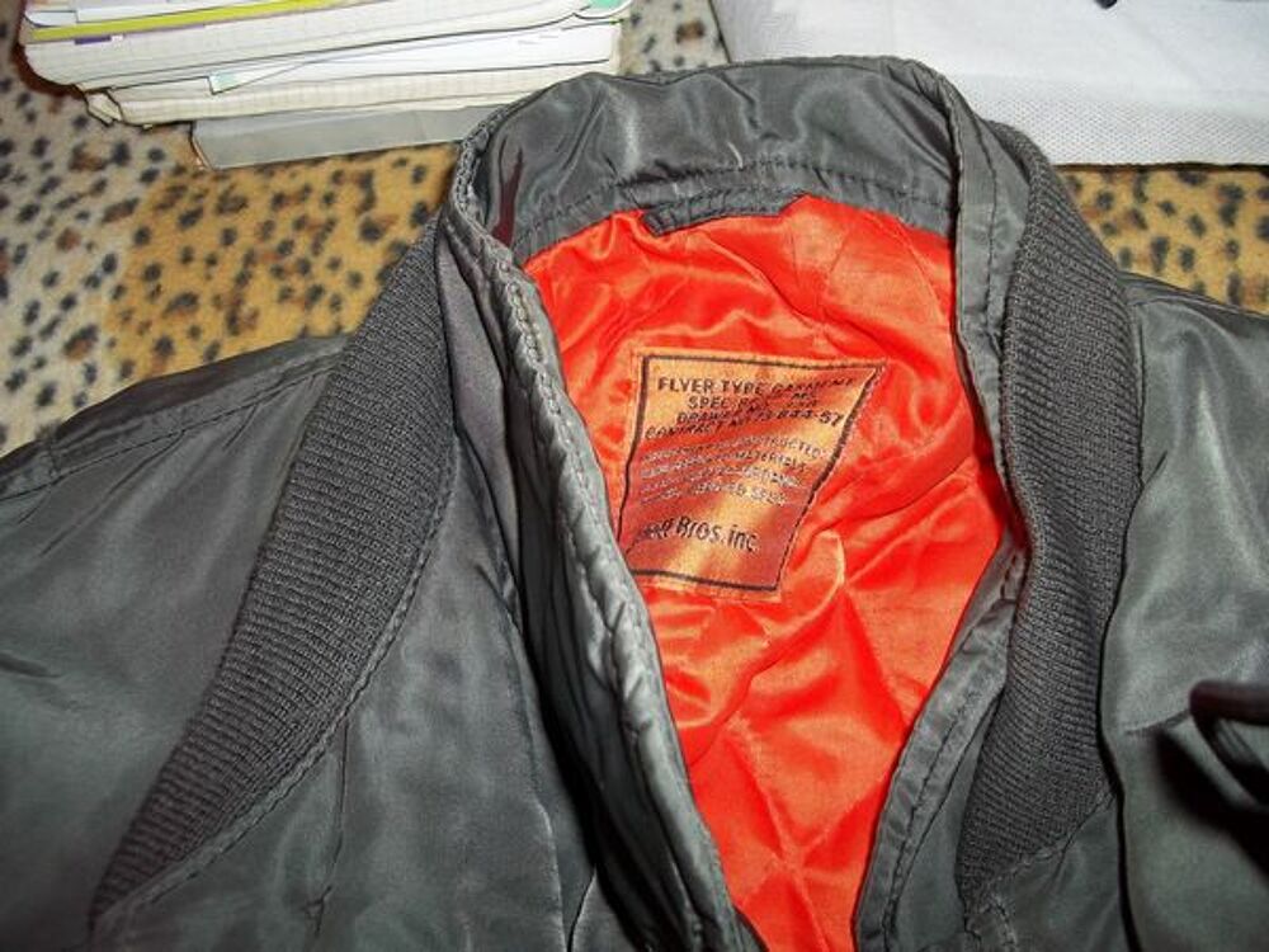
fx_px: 1173
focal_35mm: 32
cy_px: 476
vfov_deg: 44.2
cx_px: 634
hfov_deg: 56.8
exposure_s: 1/30
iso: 80
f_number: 2.9
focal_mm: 5.7
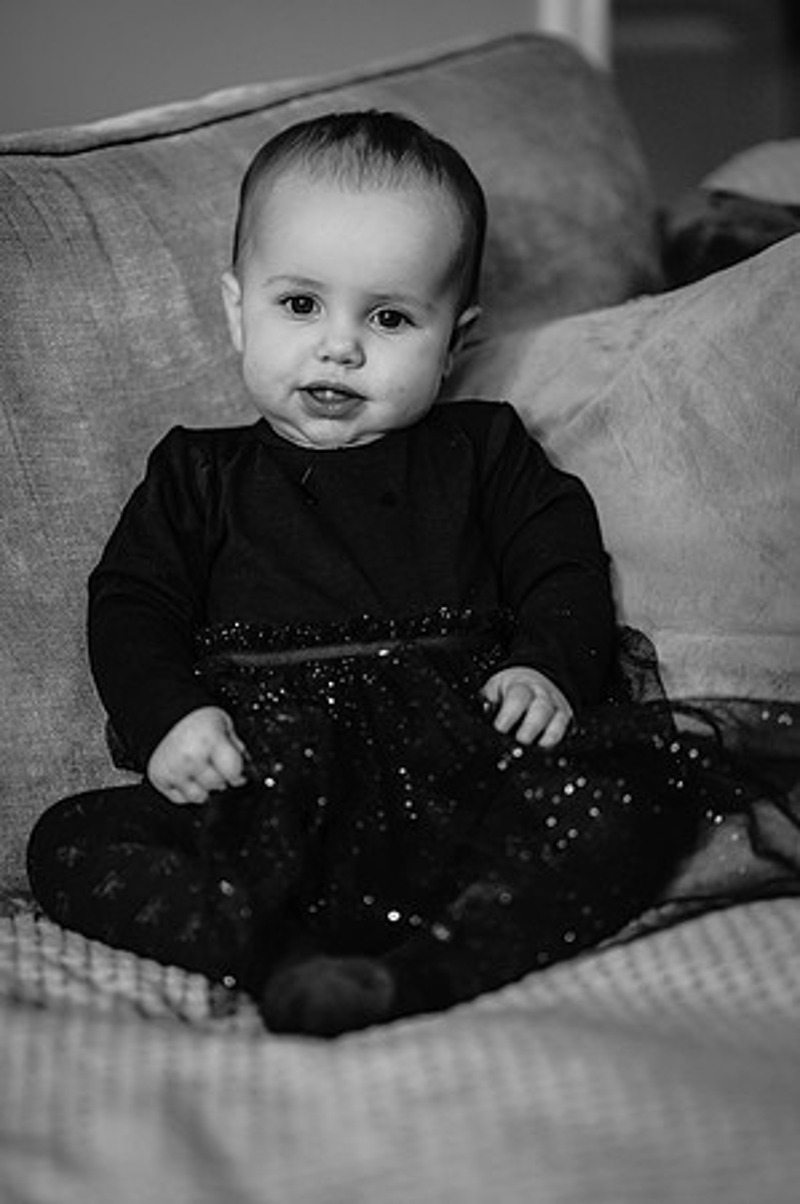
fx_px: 2840
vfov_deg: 23.9
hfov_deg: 16.0
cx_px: 400
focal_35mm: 85
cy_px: 602
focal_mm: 85
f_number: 1.8
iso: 250
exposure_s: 1/160
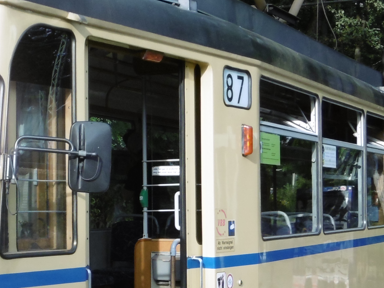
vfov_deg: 14.5
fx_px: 1131
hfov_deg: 18.8
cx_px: 9
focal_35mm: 102
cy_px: 187
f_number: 3.5
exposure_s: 1/200
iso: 100
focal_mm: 5.8
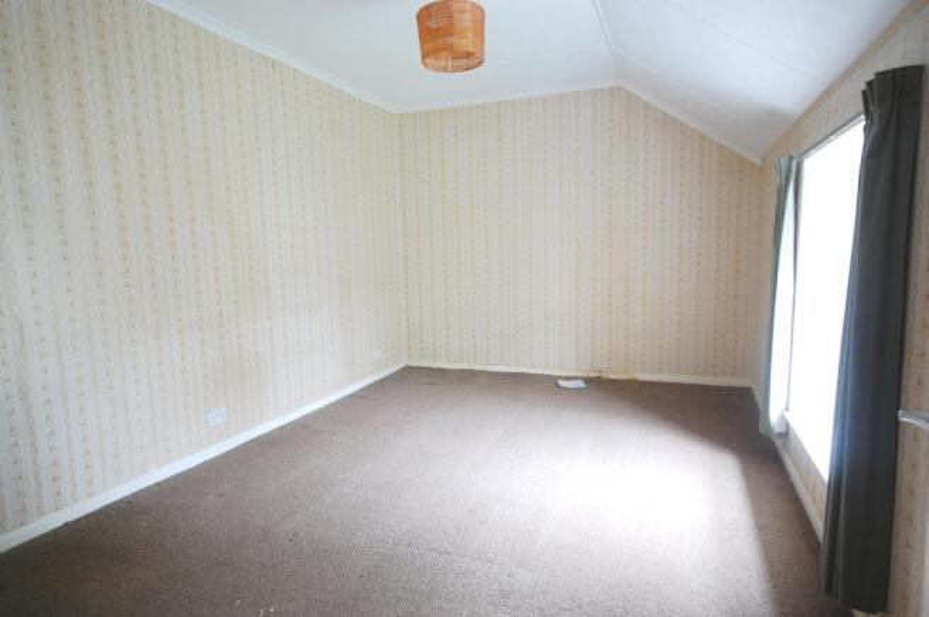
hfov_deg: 81.3
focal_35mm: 21
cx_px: 464
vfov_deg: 59.4
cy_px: 308
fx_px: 541
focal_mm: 14
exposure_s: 1/15
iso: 800
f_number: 5
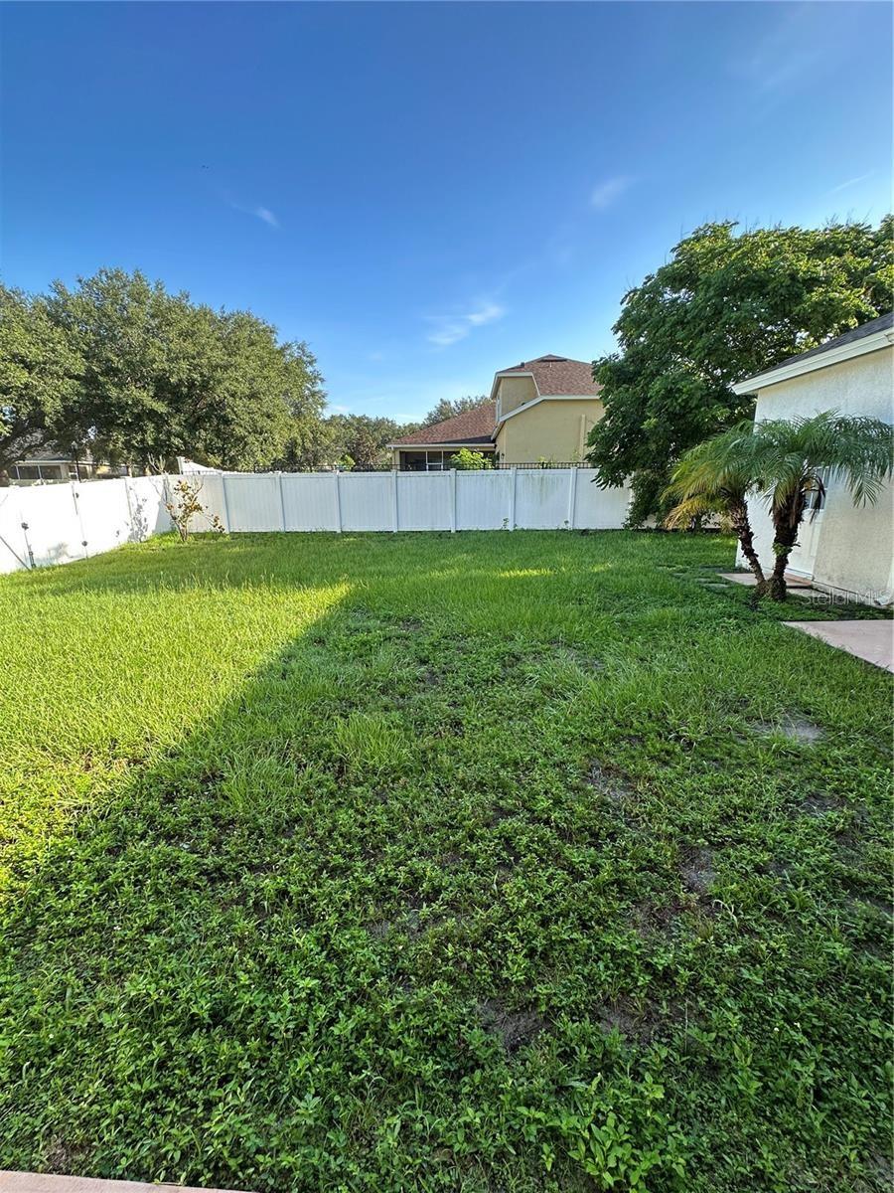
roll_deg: +0.5
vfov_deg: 102.1
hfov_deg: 85.7
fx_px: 482
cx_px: 447
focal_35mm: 14
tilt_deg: -13.3
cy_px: 596
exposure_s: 1/427
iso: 40
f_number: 2.2
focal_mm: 2.22
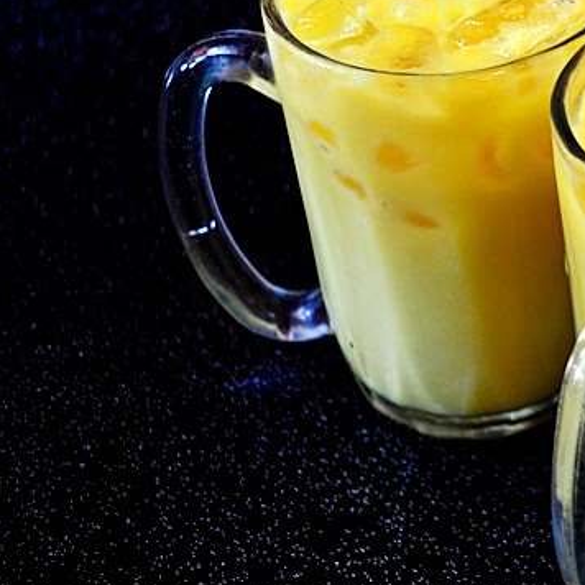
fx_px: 1778
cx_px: 781
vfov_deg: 18.6
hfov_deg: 17.4
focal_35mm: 93
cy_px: 140
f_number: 4.2
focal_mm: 26
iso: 400
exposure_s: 1/15
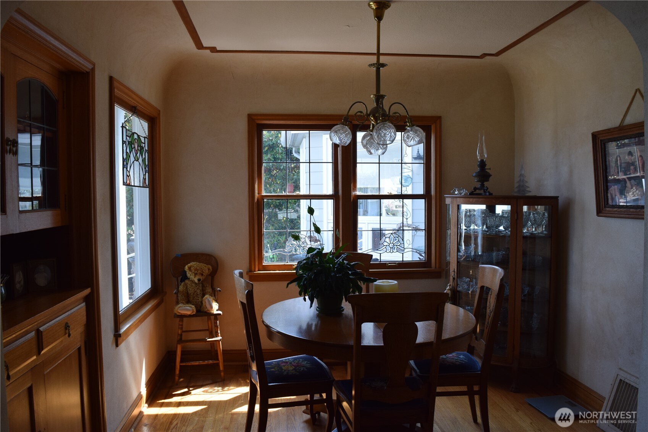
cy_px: 216
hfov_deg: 67.4
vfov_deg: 47.9
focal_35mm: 27
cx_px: 324
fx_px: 486
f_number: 6.3
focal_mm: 18
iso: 400
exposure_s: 1/160
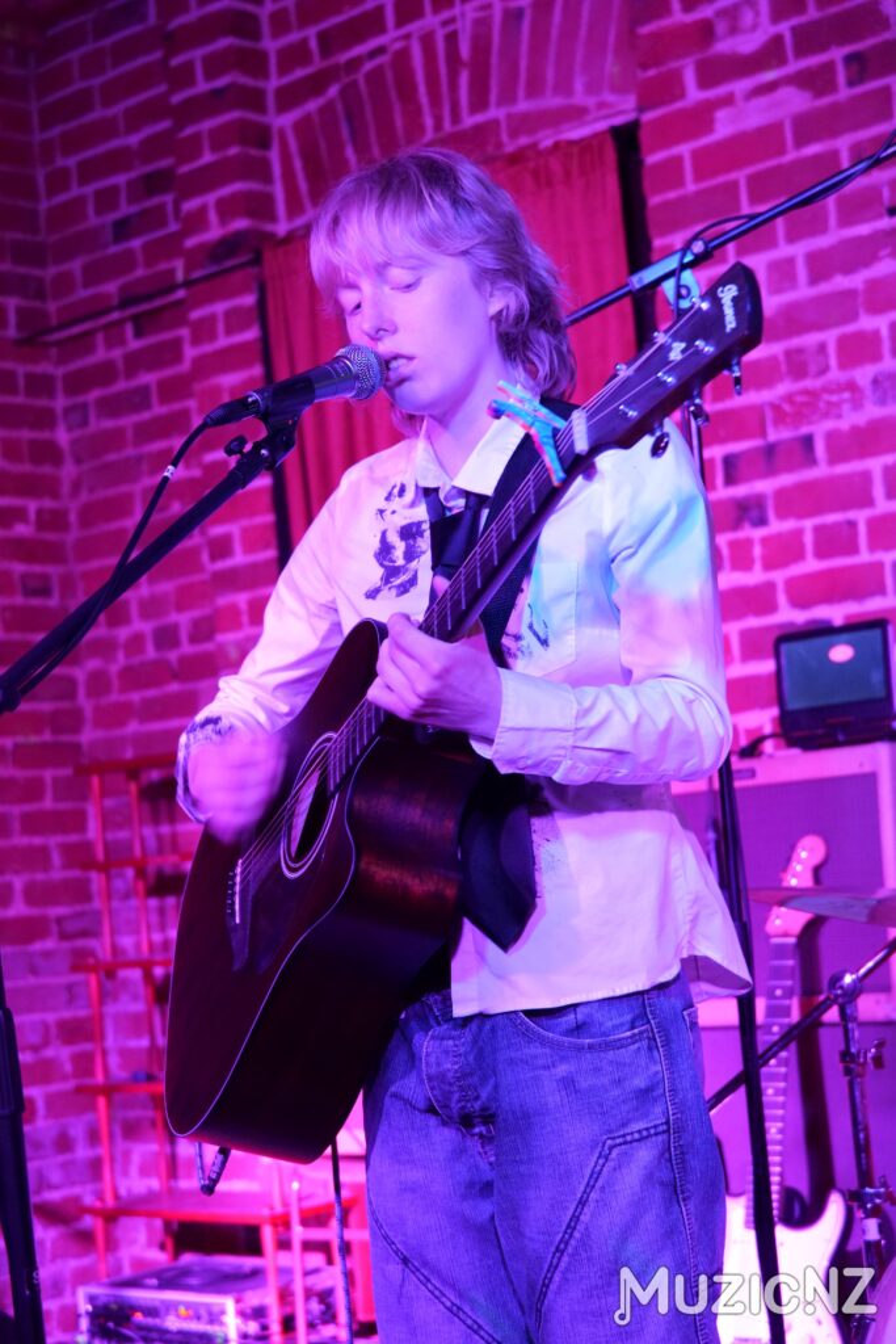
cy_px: 672
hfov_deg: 21.9
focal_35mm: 62
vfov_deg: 32.4
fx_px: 2314
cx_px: 448
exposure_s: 1/15
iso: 6400
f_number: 5.3
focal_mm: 62
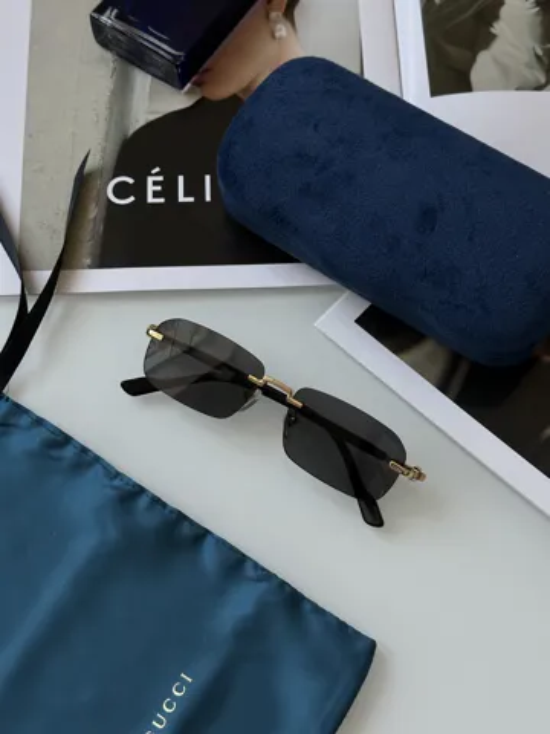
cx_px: 275
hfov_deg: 30.3
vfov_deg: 39.7
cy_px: 367
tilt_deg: -67.1
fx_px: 1017
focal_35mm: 48
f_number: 1.78
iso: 64
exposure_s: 1/258
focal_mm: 6.86
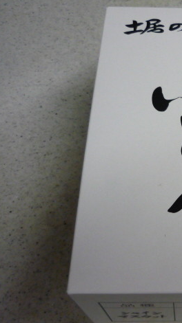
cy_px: 164
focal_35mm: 49
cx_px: 200
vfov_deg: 42.1
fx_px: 421
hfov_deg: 23.0
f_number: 2.8
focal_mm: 5.5
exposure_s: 1/30
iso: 320
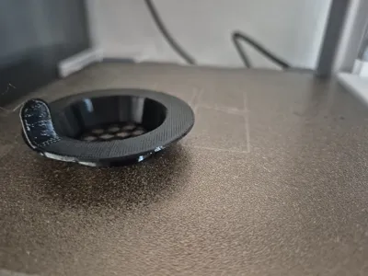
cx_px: 184
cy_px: 138
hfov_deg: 73.9
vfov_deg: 58.9
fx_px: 245
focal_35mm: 23
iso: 1250
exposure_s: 1/50
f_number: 1.8
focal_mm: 5.4
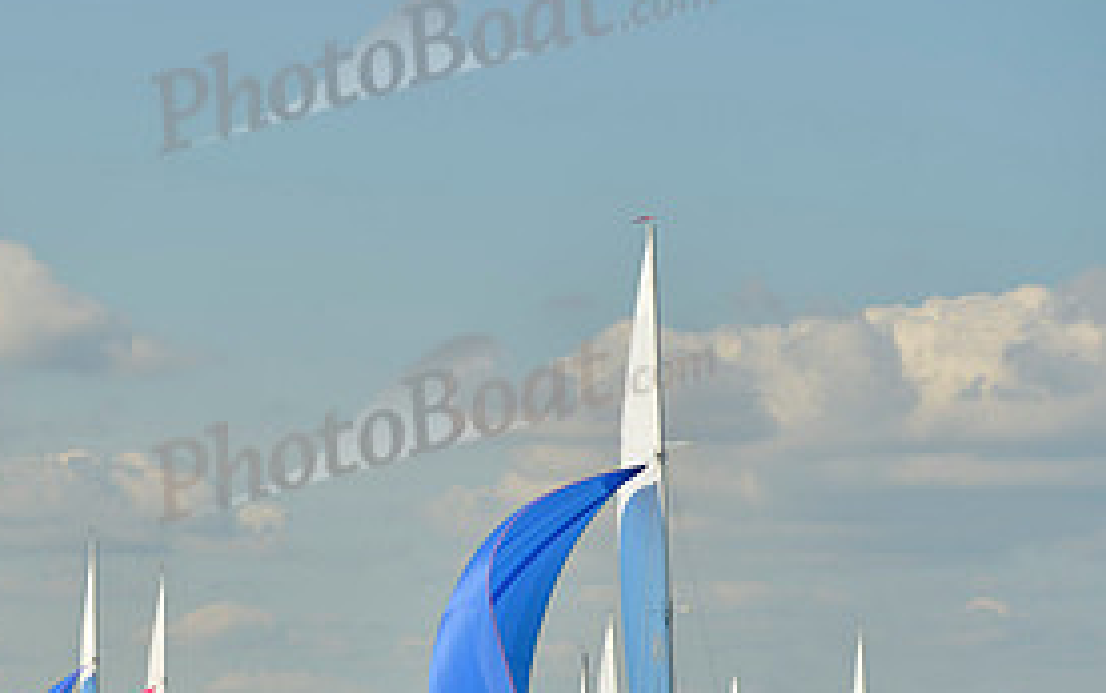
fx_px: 5551
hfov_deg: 11.2
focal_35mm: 184
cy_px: 683
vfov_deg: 7.1
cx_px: -52
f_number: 6.3
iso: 200
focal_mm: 86
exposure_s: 1/1600
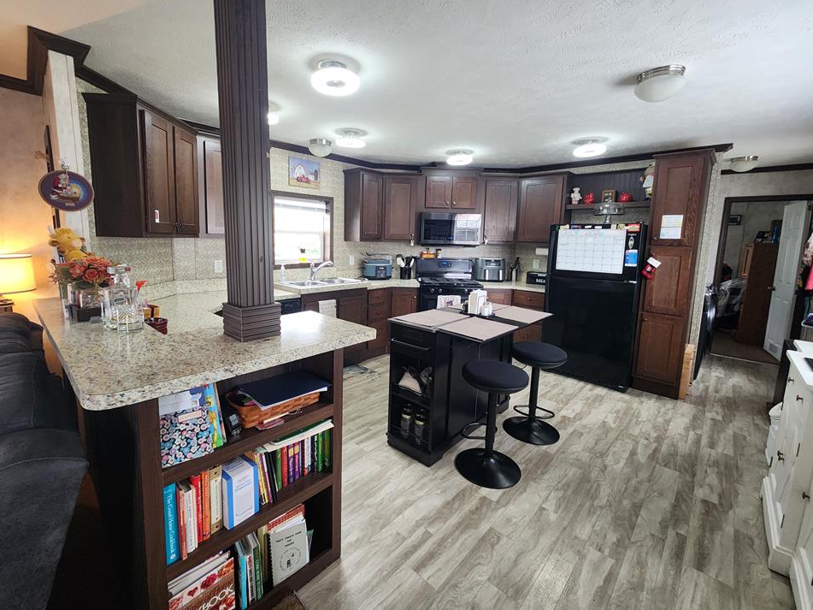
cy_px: 291
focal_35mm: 14
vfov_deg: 85.6
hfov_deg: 102.0
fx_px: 329
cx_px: 395
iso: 320
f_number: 2.2
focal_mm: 2.2
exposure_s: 1/60
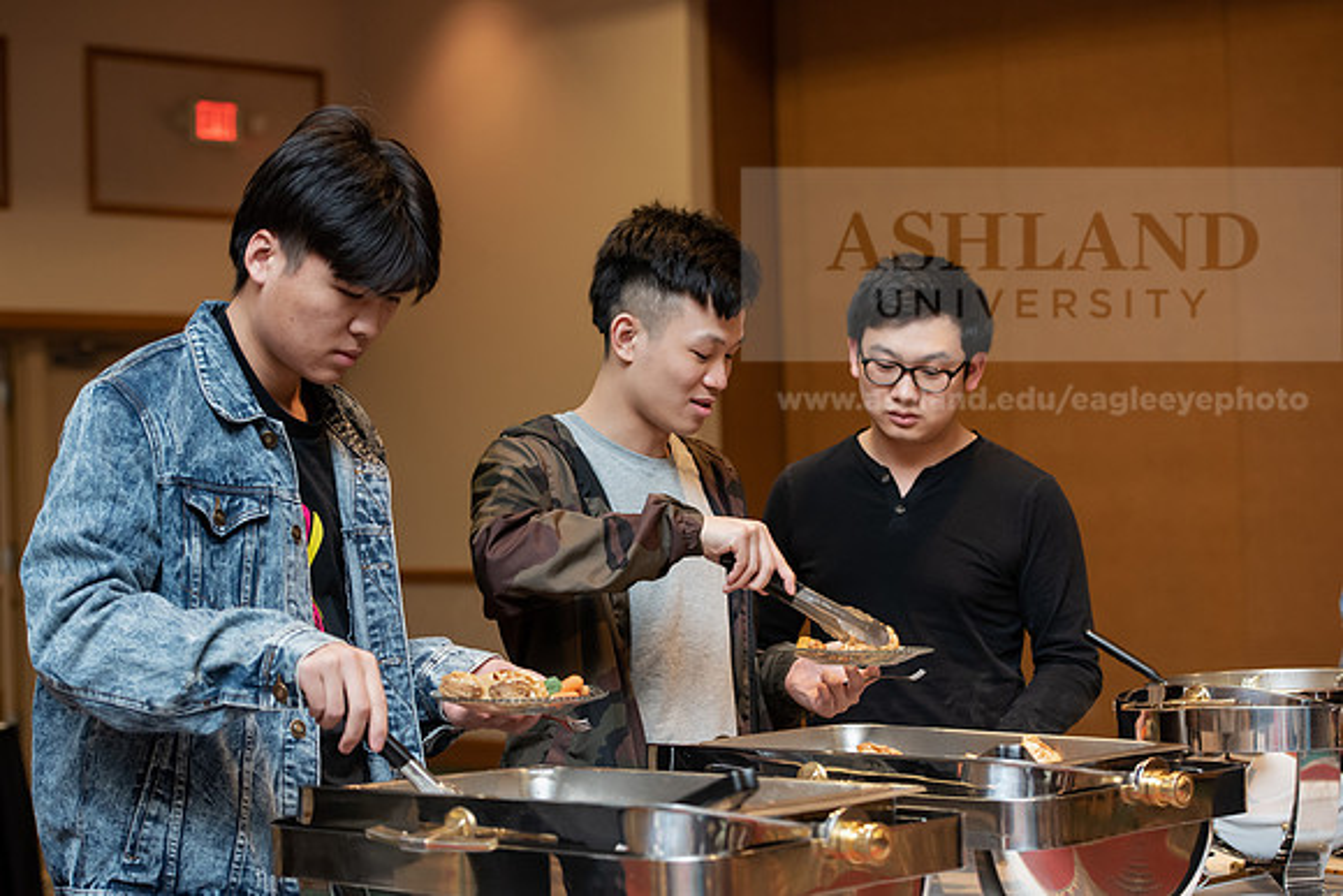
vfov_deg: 18.2
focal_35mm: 75
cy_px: 448
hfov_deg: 27.0
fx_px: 2798
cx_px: 672
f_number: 4.5
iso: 1600
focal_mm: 75
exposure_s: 1/160
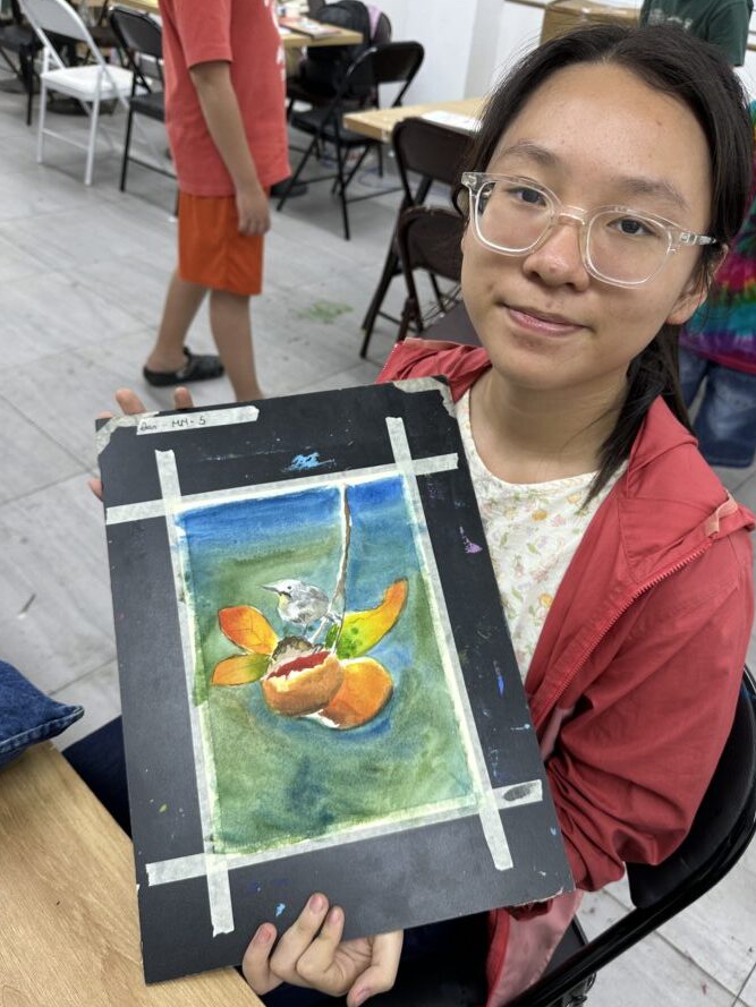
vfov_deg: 65.3
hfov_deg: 51.4
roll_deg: -8.9
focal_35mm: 27
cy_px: 531
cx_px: 391
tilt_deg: -38.4
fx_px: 786
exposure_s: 1/100
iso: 64
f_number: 1.78
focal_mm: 6.86
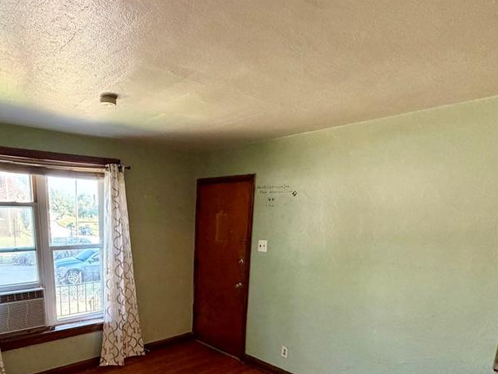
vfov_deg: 54.0
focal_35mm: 24
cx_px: 179
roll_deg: -0.5
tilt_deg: -12.9
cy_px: 285
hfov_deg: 70.1
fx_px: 345
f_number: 2.2
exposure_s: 1/60
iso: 500
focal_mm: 2.22
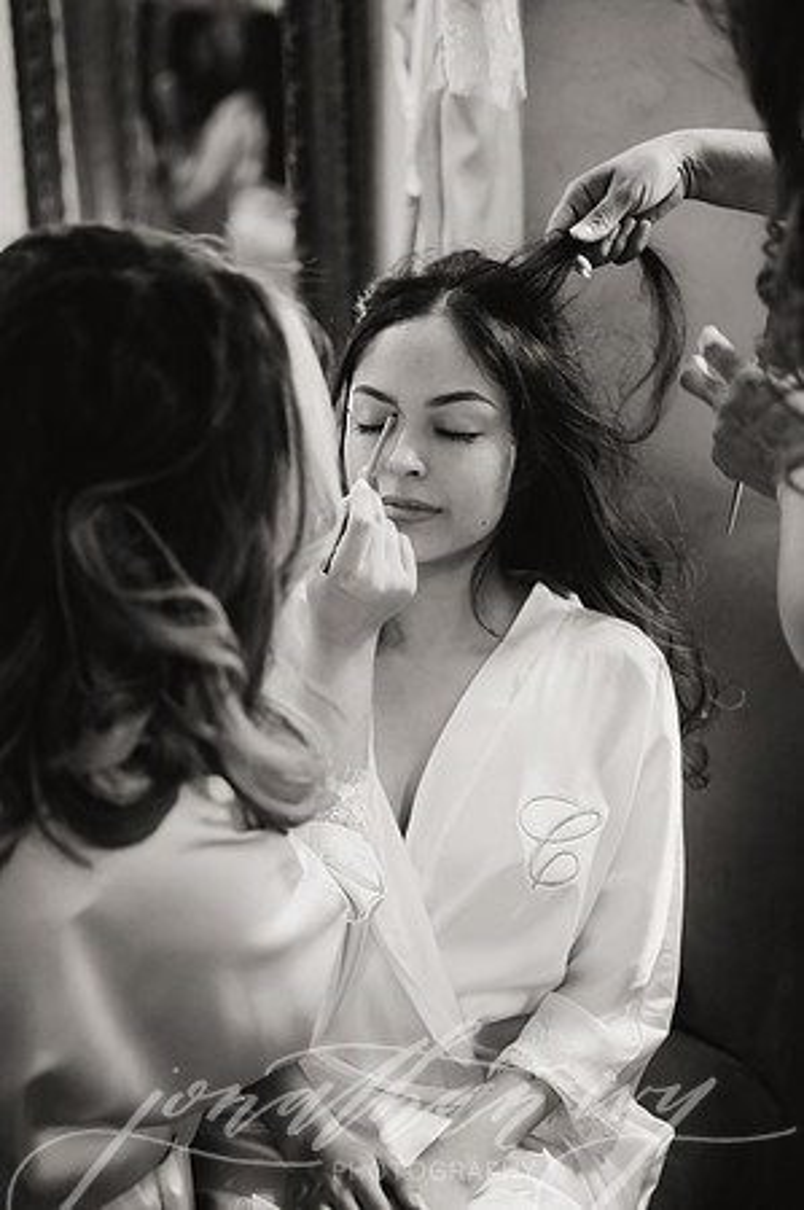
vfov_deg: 39.6
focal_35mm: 50
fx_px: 1679
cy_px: 605
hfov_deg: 26.9
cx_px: 402
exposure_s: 1/200
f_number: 1.8
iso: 1250
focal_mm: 50
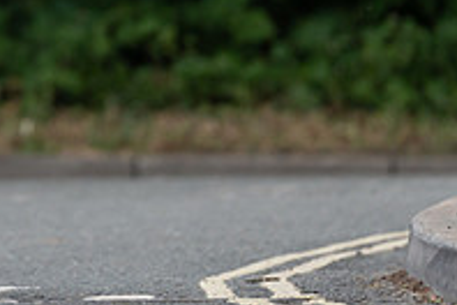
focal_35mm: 743
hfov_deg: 2.8
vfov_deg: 1.8
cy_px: -112
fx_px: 9431
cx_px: -162
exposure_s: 1/800
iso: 1000
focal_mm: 200
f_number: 3.2
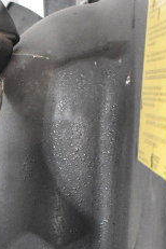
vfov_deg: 17.7
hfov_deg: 12.5
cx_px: -27
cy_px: 338
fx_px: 740
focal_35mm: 107
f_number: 4.5
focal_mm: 18
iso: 6400
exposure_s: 1/100
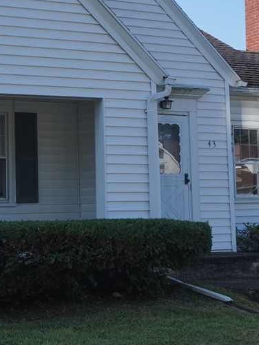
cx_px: 16
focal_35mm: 78
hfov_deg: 18.5
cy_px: 130
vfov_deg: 24.9
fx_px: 778
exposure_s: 1/250
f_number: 6.3
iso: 100
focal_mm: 25
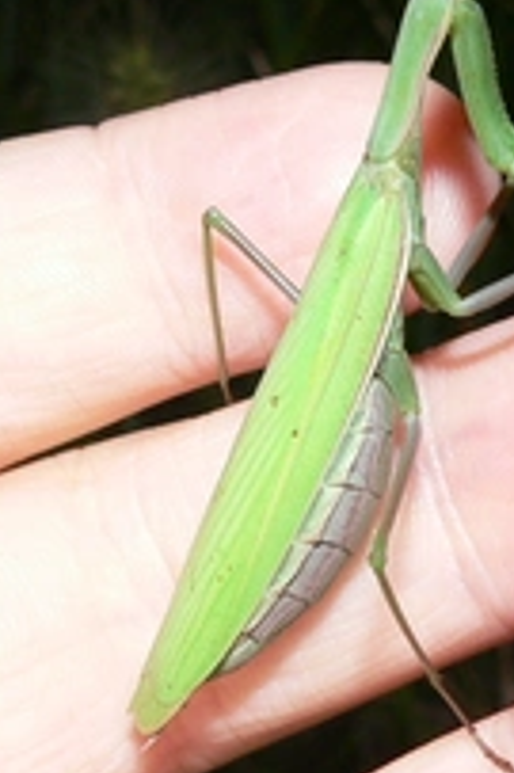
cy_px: 385
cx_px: 339
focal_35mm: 118
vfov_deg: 17.4
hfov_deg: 11.6
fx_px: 2531
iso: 100
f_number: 4
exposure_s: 1/60
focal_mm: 6
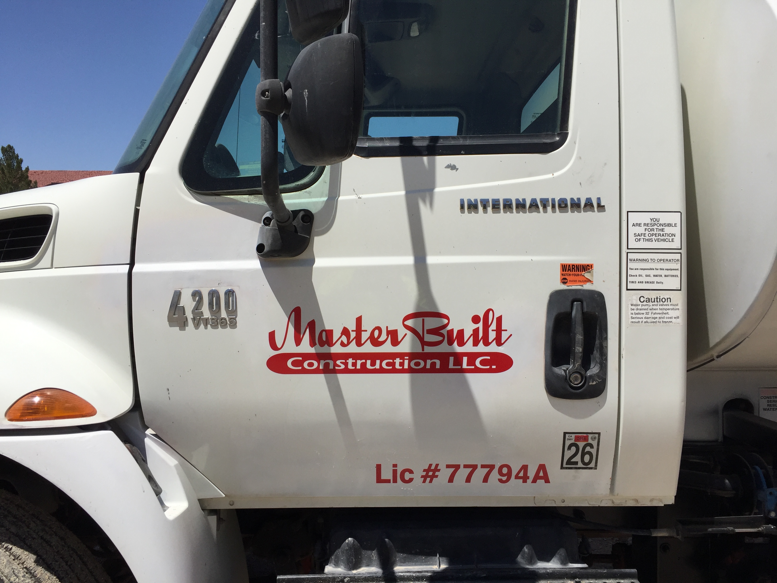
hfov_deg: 61.7
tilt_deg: -4.2
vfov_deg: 48.2
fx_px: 651
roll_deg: -1.0
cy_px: 292
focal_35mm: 29
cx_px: 388
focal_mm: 4.15
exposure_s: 1/3968
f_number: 2.2
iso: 32
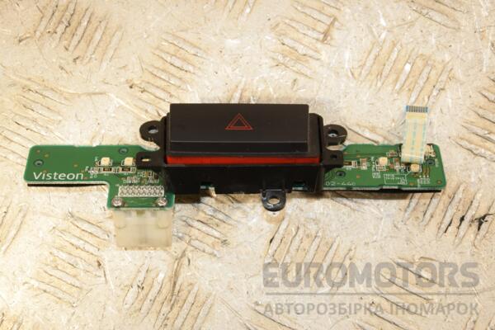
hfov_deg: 26.0
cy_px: 165
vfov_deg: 17.5
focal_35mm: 78
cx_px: 248
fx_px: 1072
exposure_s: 1/200
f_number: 7.1
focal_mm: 52
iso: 800
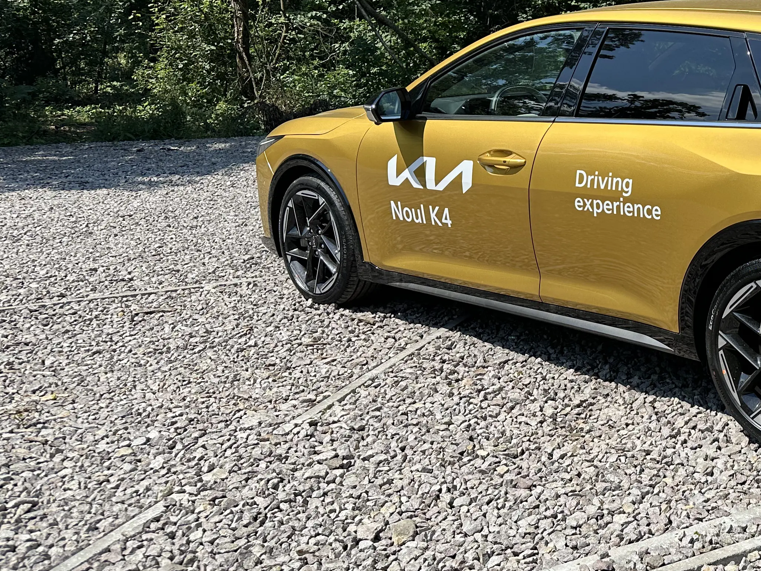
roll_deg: -0.2
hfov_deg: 37.3
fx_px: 1033
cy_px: 184
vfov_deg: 30.6
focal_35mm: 47
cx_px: 713
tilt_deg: -8.8
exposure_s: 1/4348
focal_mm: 6.86
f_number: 1.78
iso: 80
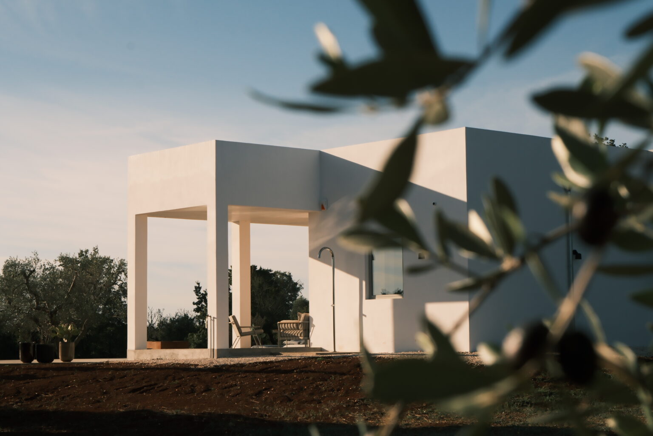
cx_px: 326
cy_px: 218
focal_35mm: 73
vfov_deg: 18.7
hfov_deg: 27.7
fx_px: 1324
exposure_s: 1/500
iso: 400
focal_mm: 48.5
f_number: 11
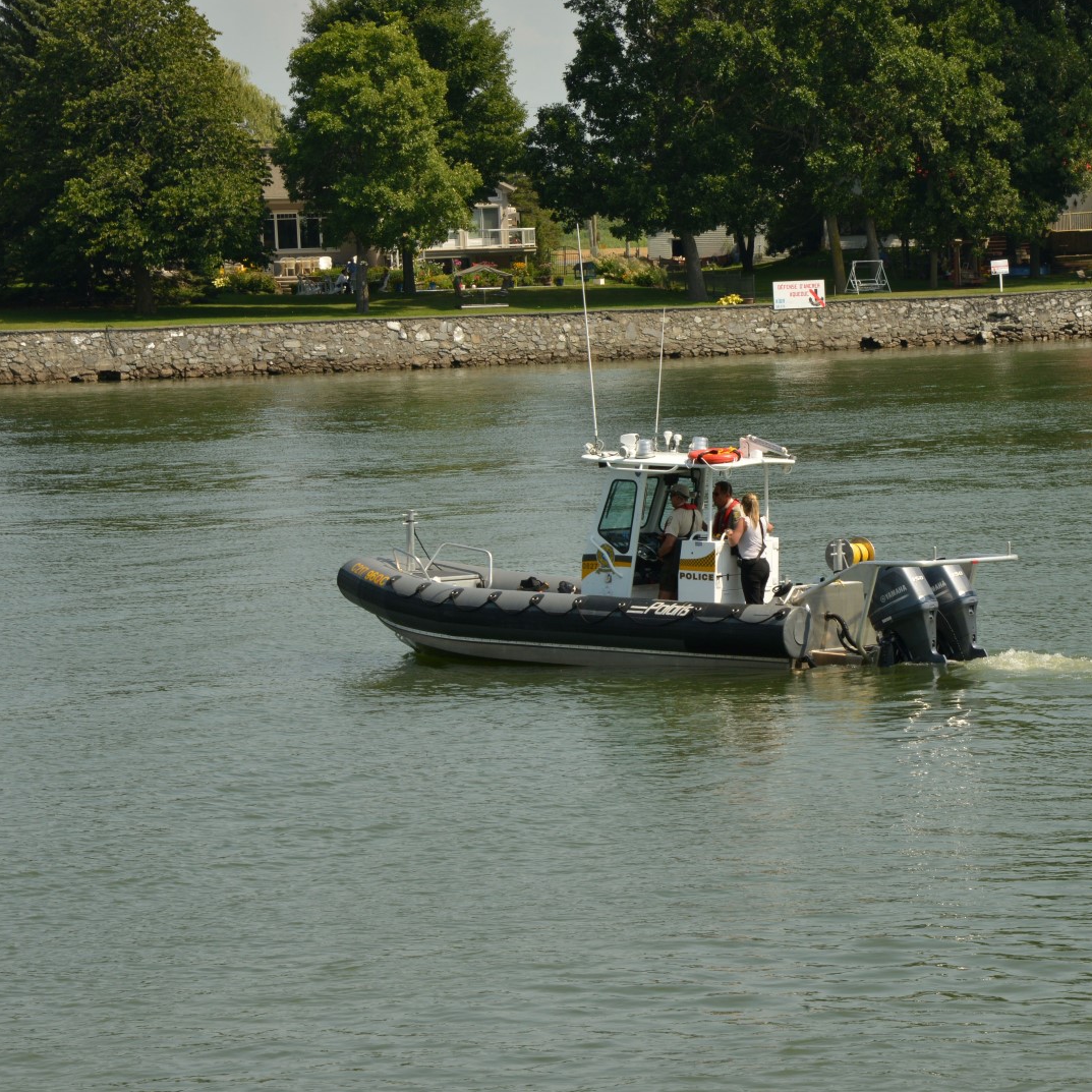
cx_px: 674
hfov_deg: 11.3
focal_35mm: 154
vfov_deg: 11.3
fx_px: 5496
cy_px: 543
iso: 500
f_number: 20
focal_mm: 120
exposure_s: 1/250
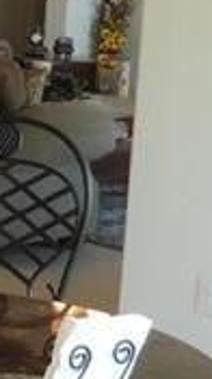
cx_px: -43
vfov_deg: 14.1
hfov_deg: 7.8
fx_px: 1534
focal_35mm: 153
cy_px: 141
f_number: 3.3
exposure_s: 1/50
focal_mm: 4.3
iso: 400
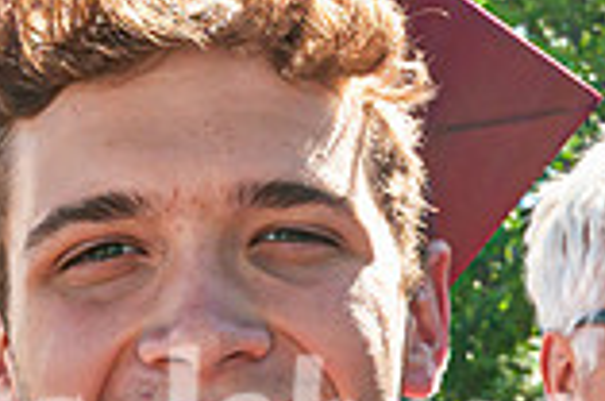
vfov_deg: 10.2
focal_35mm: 133
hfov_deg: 15.4
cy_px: 303
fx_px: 2231
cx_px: 428
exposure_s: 1/250
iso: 200
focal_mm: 24
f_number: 8
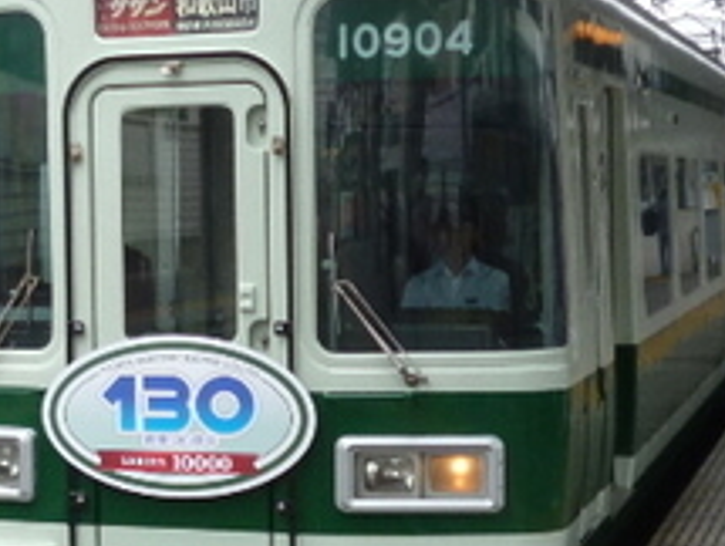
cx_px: -81
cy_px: 310
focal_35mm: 104
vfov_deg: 14.3
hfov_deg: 18.1
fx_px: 2182
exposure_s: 1/160
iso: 100
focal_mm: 5
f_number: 3.1
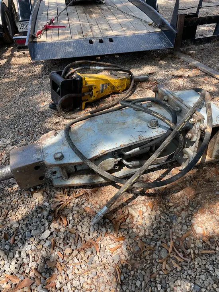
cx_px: 110
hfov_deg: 53.1
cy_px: 146
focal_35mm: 26
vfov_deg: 67.3
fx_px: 219
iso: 32
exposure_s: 1/759
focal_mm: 4.2
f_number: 1.6
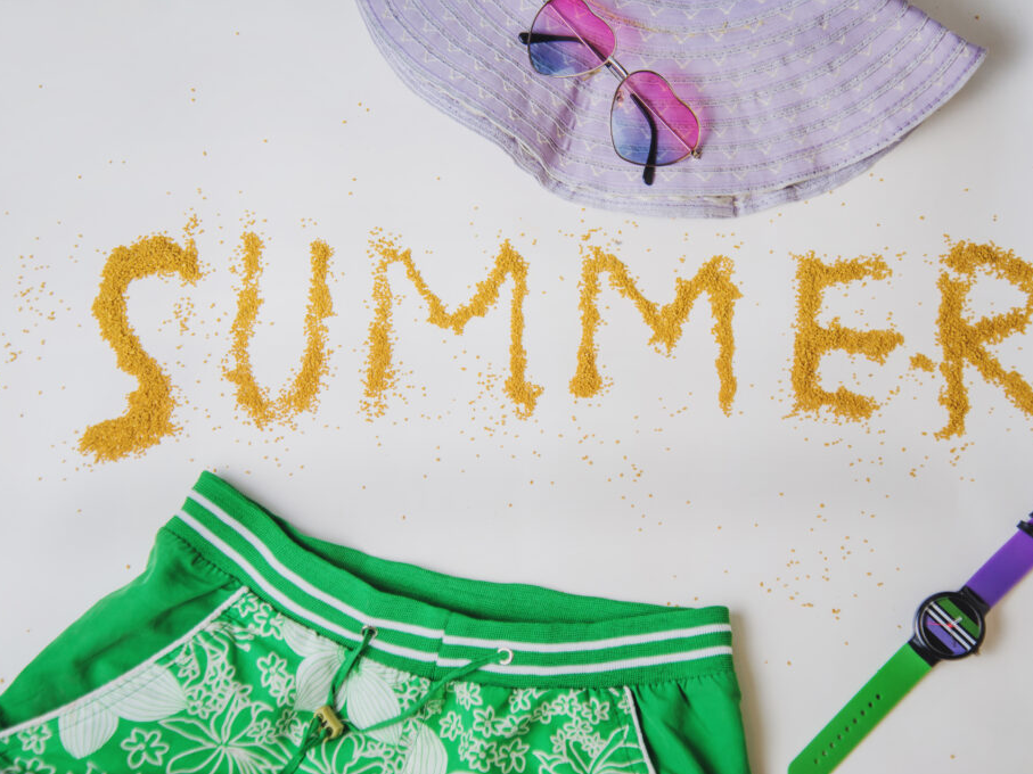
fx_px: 1880
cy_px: 388
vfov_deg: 23.3
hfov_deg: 30.7
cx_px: 558
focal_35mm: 63
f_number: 4.5
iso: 250
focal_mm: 58
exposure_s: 1/200
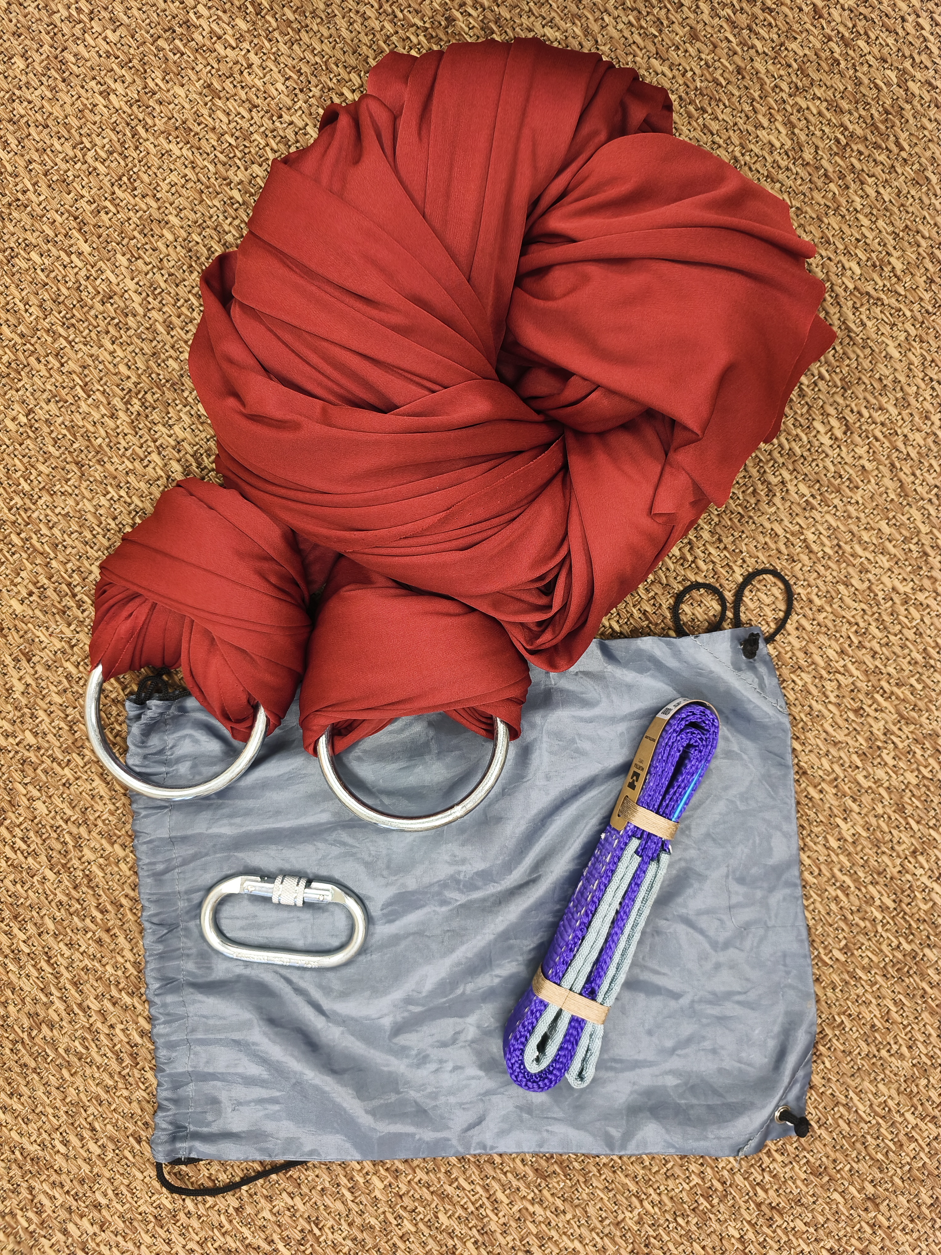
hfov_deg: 58.9
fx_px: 834
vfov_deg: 73.9
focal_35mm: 23
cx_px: 470
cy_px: 628
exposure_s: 1/50
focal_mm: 6.14
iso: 400
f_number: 1.65
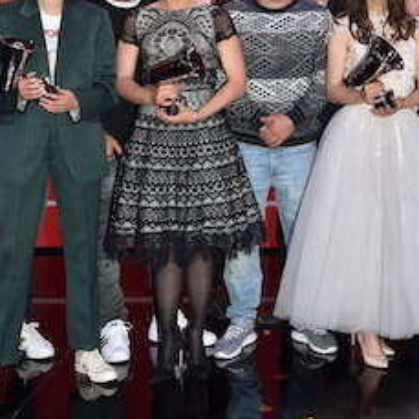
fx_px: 1068
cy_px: -1
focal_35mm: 78
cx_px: 388
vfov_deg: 21.4
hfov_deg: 21.6
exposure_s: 1/200
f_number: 5.6
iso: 800
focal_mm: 28
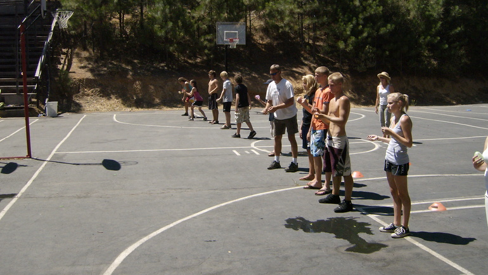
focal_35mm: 40
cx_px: 242
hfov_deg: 50.5
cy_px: 99
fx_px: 518
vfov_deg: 29.6
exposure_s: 1/587
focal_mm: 6
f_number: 4.7
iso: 100
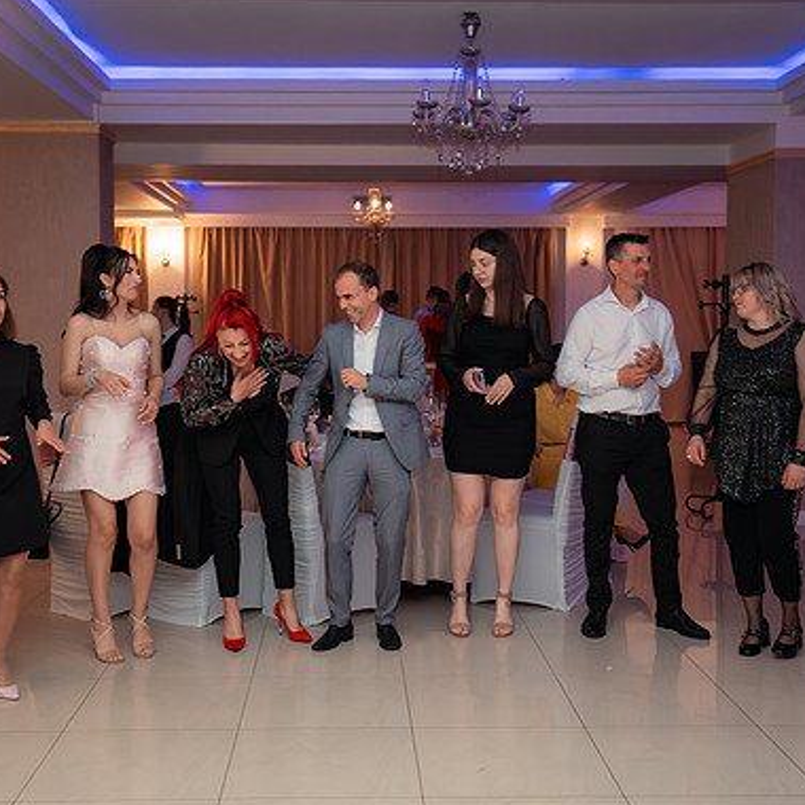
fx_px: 1237
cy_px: 407
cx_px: 375
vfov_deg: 36.1
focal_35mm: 47
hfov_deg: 36.0
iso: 1600
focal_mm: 30
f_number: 2.8
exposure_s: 1/200
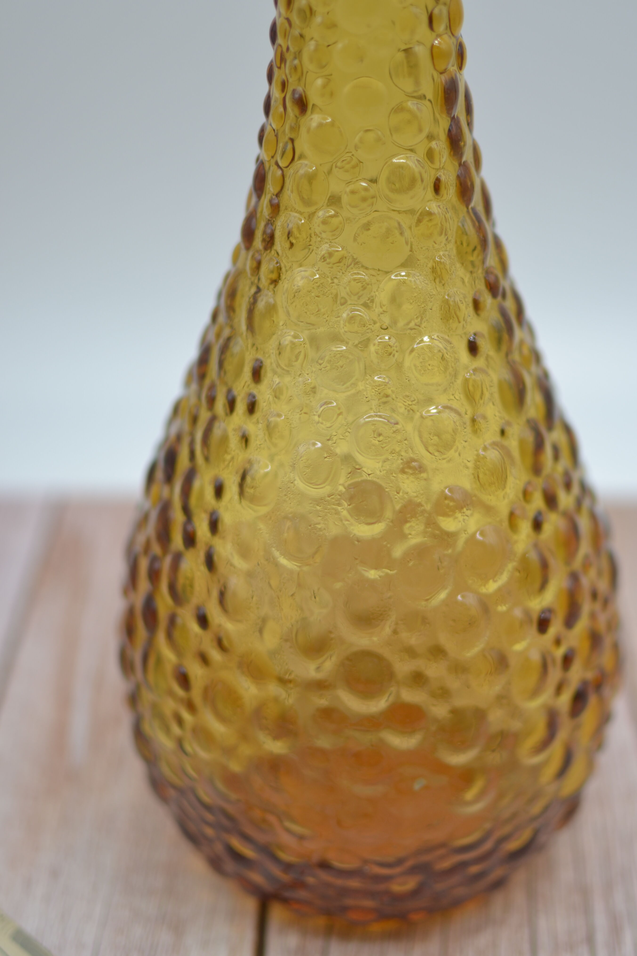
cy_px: 461
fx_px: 1581
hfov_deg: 22.8
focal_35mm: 60
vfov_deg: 33.6
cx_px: 354
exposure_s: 1/500
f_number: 1.8
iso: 100
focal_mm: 35
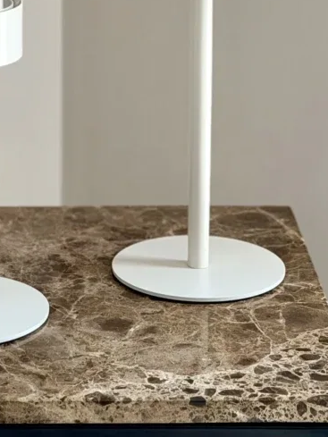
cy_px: -142
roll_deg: -0.2
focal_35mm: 157
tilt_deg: -10.4
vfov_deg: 12.2
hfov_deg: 9.4
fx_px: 1983
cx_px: 62
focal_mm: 6.76
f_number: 1.78
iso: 100
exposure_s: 1/60
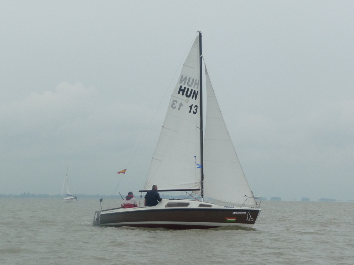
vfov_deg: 13.0
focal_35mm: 114
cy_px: 132
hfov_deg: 17.3
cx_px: 177
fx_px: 1166
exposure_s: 1/500
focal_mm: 17.5
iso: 160
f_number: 4.7
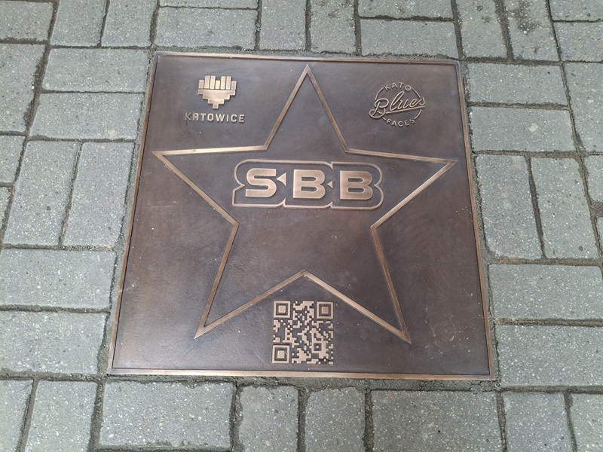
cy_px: 226
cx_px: 302
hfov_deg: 69.4
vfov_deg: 54.9
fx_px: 435
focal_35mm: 25
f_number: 1.8
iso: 80
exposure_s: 1/100
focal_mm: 4.69
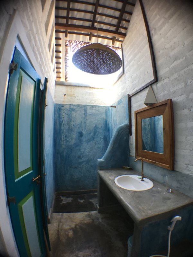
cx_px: 96
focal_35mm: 29
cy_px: 128
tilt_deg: +3.7
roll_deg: -1.2
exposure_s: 1/50
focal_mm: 4.15
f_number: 2.2
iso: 32
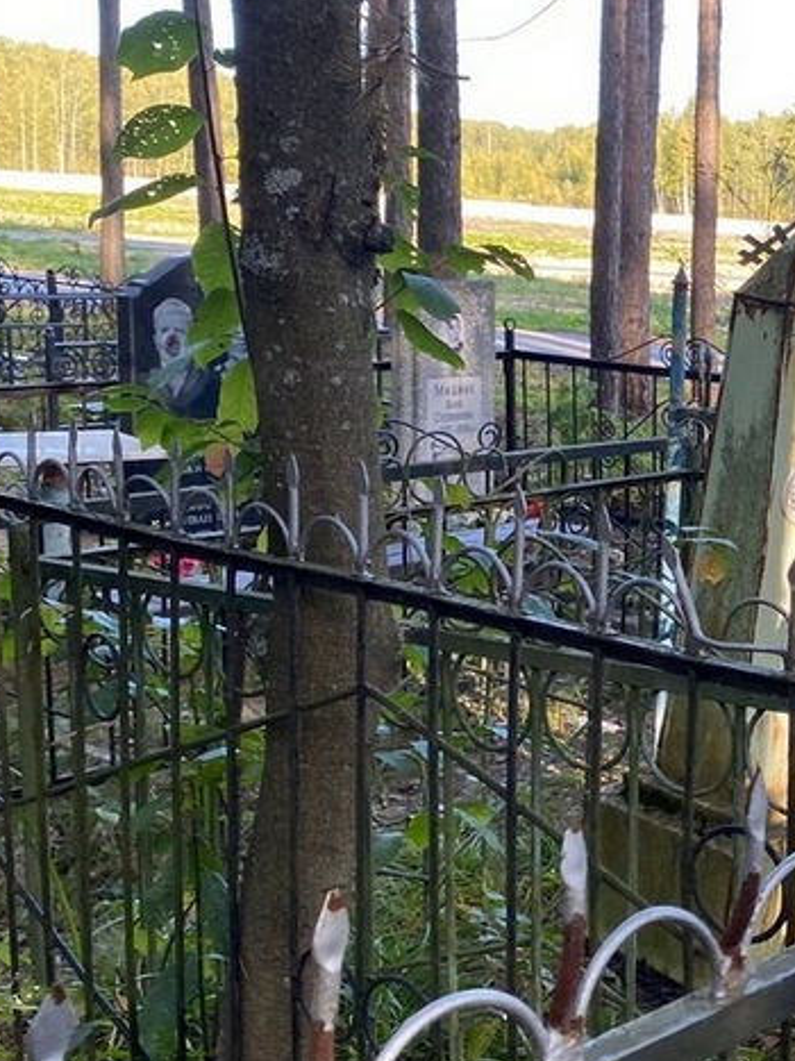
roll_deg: +1.4
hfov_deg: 23.5
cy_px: 563
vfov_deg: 33.8
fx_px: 1746
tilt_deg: -11.5
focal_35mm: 57
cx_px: 949
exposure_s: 1/144
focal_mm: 4.25
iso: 32
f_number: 1.8
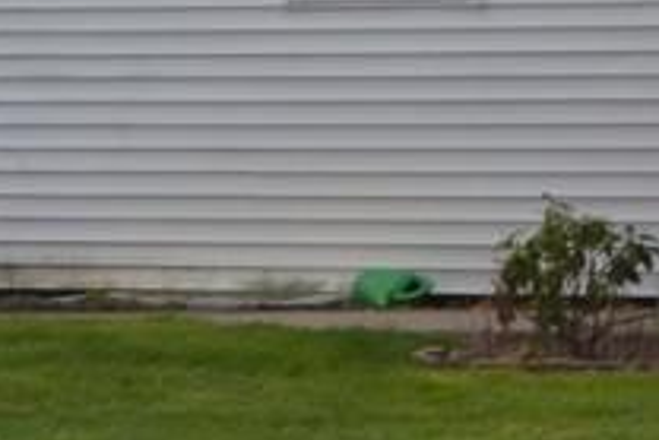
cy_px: -324
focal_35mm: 286
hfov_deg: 7.2
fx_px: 5240
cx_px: 542
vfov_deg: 4.8
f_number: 4.2
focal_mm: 31
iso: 100
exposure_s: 1/400
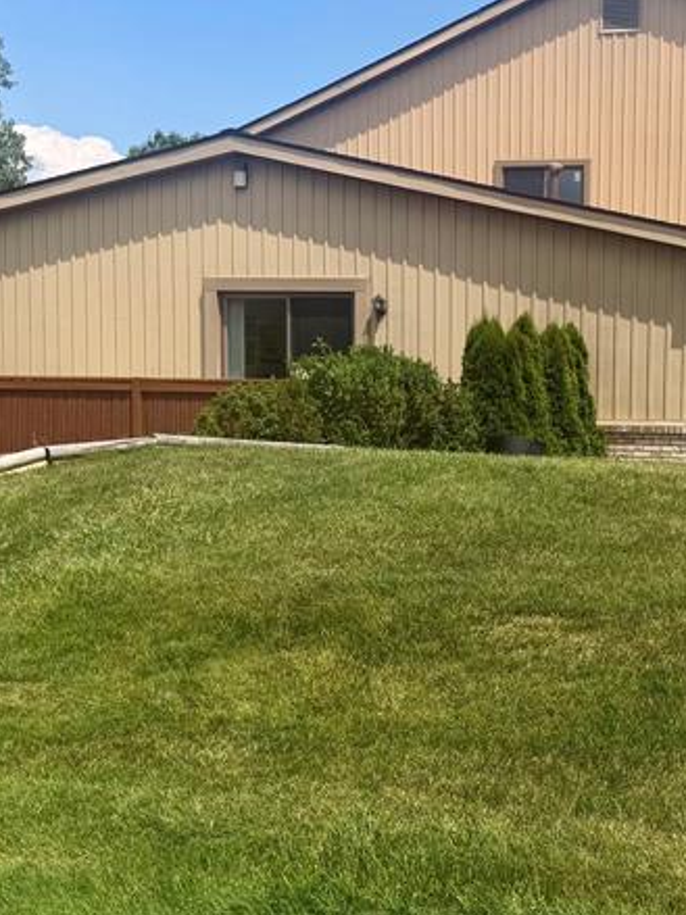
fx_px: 1480
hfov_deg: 25.4
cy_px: 531
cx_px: 594
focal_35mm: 56
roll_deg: -1.5
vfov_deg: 34.3
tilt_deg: -4.5
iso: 80
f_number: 1.78
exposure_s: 1/3759
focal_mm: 6.76
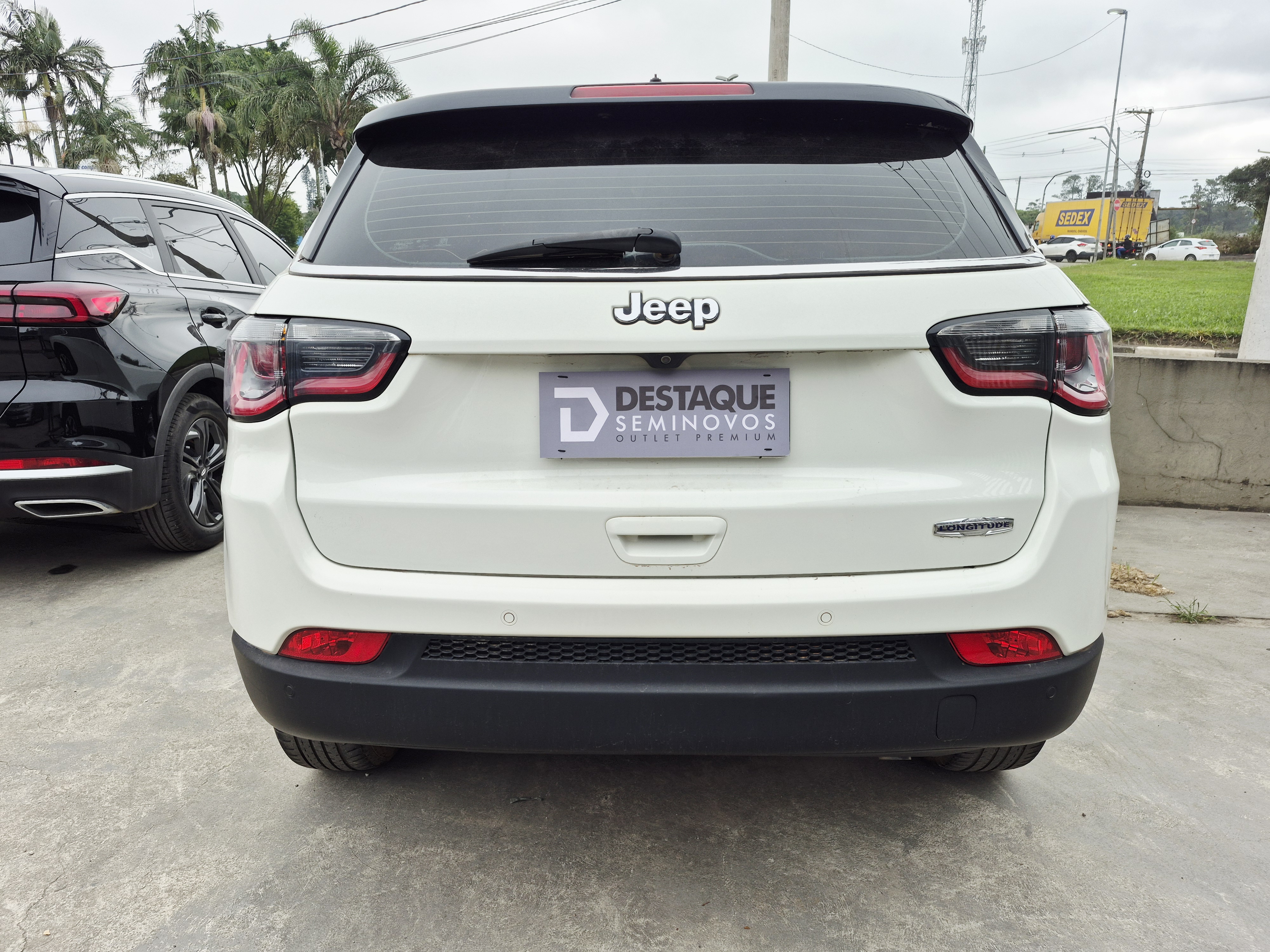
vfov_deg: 58.9
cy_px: 476
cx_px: 635
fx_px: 844
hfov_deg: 73.9
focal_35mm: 23
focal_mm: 5.4
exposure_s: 1/732
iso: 25
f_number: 1.8
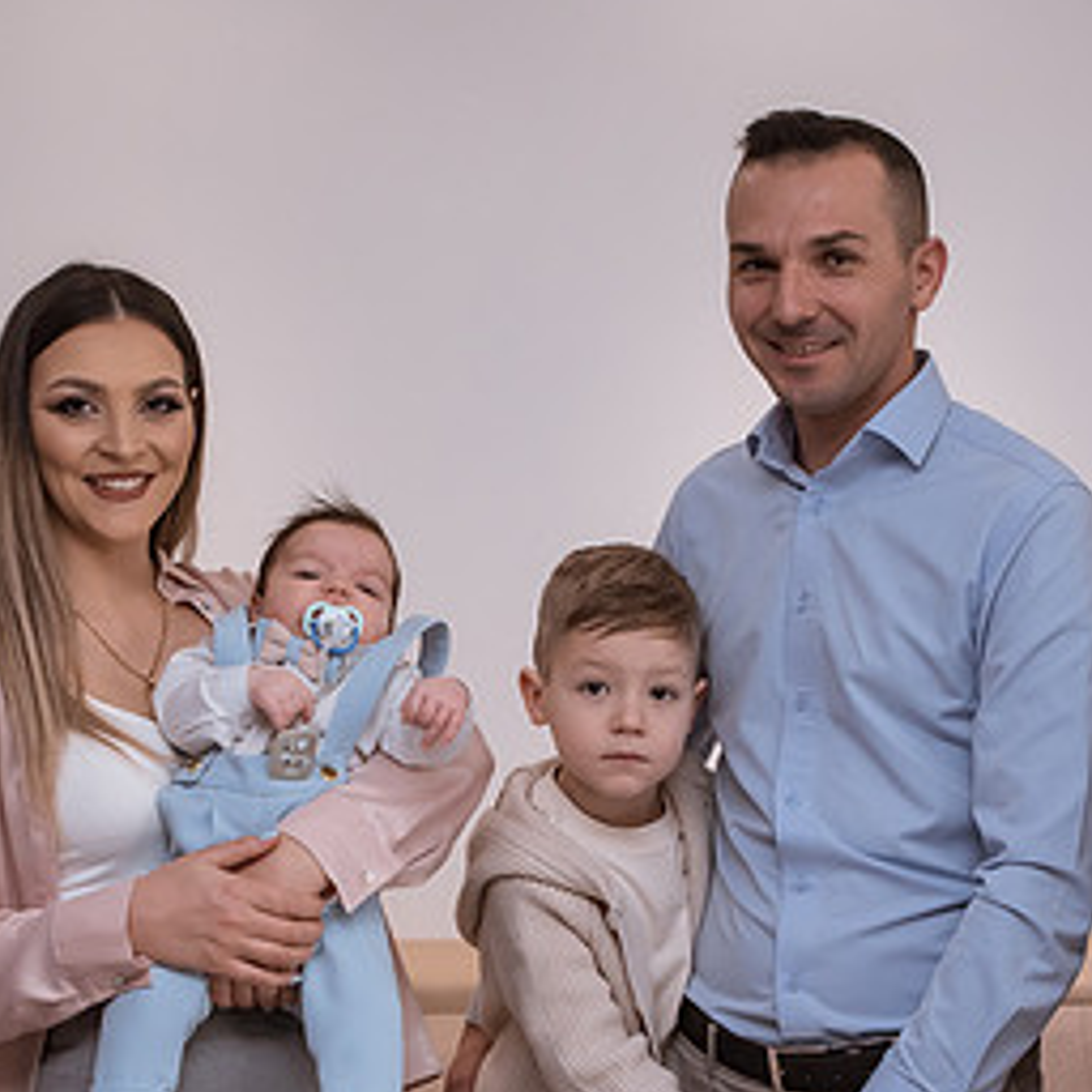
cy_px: 715
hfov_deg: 23.0
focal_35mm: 75
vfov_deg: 23.0
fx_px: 2677
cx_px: 452
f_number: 4
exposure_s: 1/160
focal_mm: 35
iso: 1000
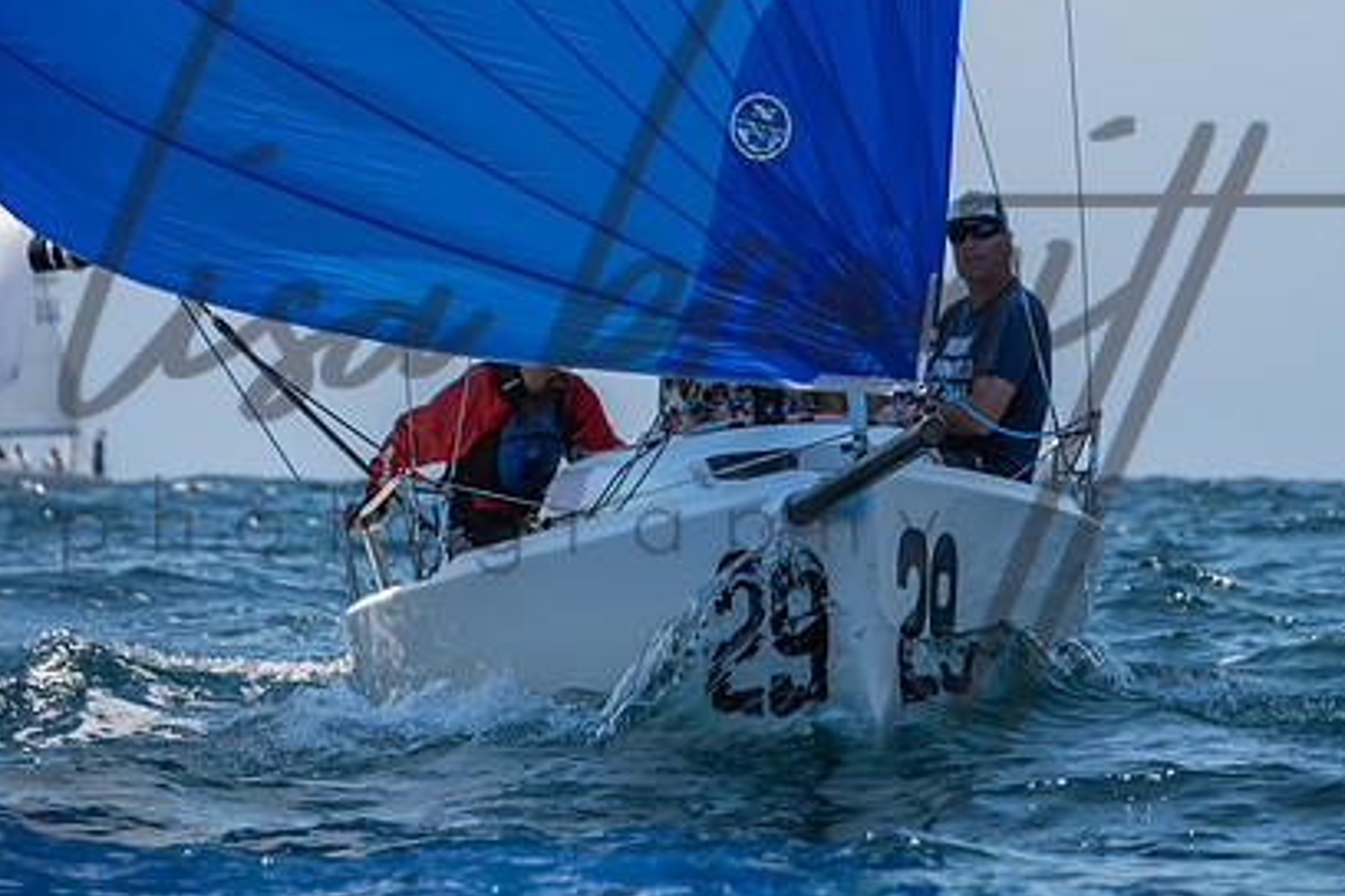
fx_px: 9153
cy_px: 278
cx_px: 794
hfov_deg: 8.4
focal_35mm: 245
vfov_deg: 5.6
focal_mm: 170
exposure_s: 1/1000
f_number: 6.3
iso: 400
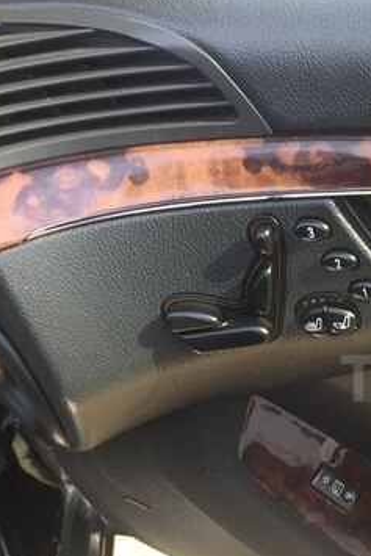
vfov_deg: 35.2
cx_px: 501
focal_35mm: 56
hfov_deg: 21.5
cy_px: 378
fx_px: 865
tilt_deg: -49.9
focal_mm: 4.15
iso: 40
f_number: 2.2
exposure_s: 1/100
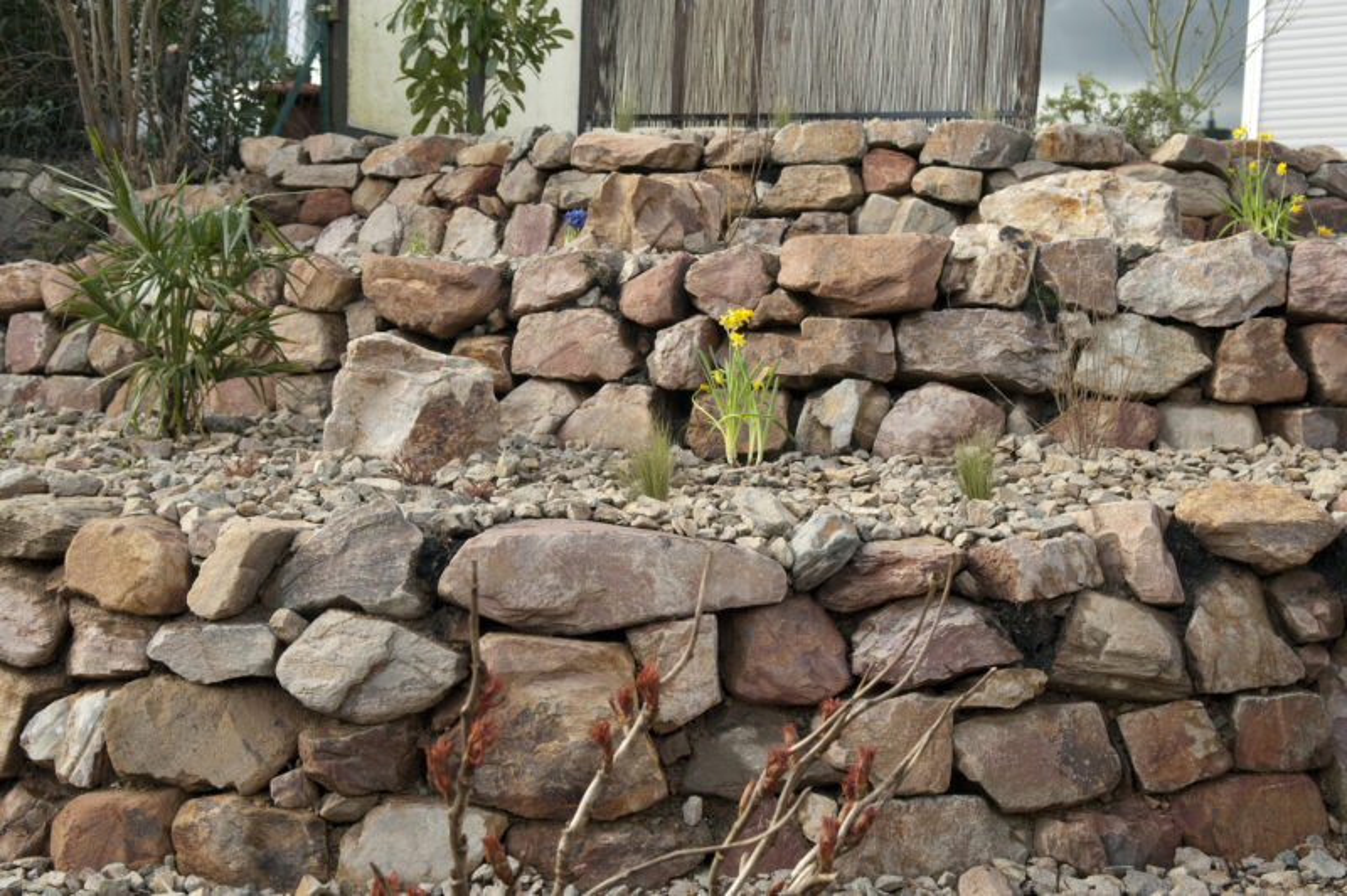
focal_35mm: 45
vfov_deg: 29.8
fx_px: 1682
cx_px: 674
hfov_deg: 43.6
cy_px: 448
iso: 200
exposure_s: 1/160
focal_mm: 30
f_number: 6.3
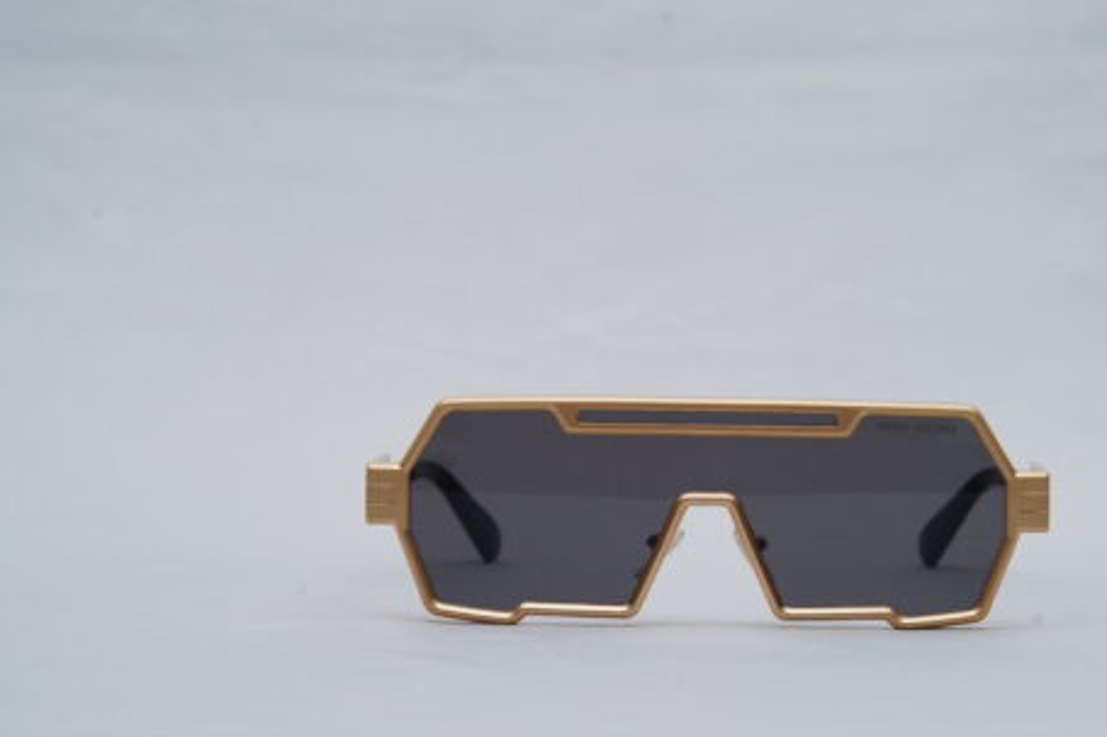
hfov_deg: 30.3
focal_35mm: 66
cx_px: 725
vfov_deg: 20.6
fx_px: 2029
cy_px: 438
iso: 100
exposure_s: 1/160
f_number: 9
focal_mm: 50
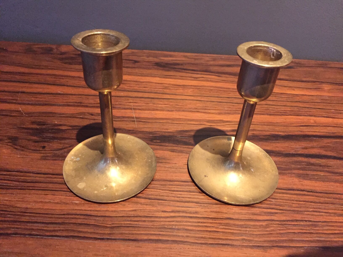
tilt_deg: -40.5
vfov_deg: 48.2
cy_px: 128
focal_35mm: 29
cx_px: 172
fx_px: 287
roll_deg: -5.3
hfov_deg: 61.7
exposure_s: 1/17
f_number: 2.2
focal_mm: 4.15
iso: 400
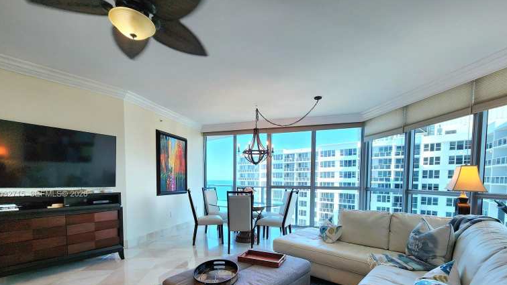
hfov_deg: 103.0
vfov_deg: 68.2
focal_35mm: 15
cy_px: 194
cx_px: 252
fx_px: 202
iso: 64
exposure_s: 1/120
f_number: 2.2
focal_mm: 2.2
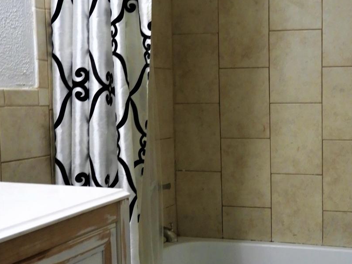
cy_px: 169
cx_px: 271
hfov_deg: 31.5
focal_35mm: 60
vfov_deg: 24.3
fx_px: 610
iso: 160
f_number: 3.3
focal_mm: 4.3
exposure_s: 1/30
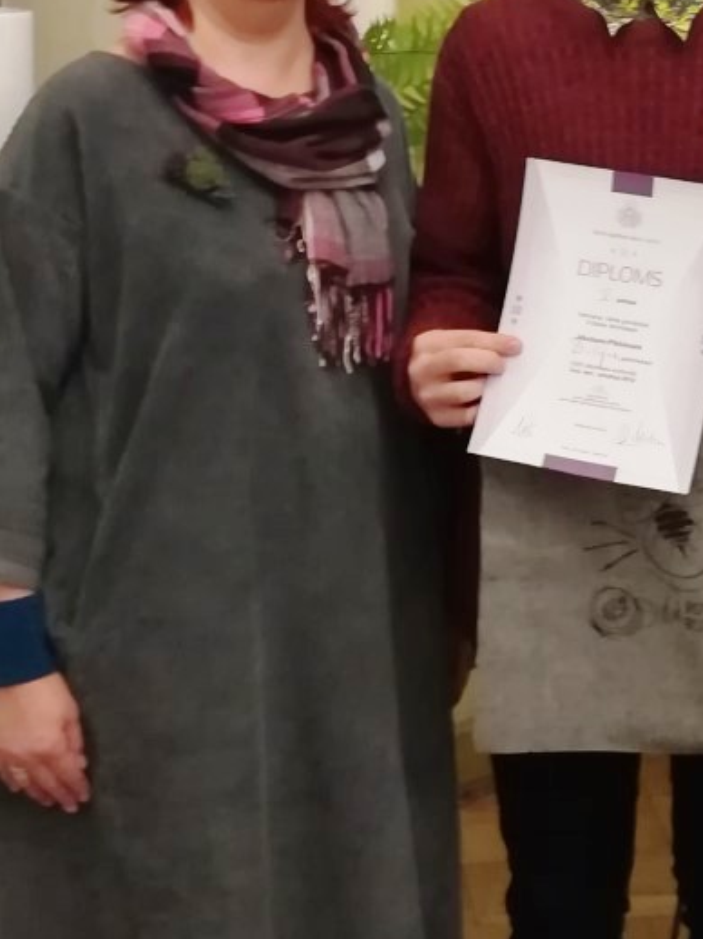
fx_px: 2358
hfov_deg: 16.7
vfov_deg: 22.3
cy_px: 250
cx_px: 636
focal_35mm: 87
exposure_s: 1/25
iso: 500
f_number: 2.2
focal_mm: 3.83
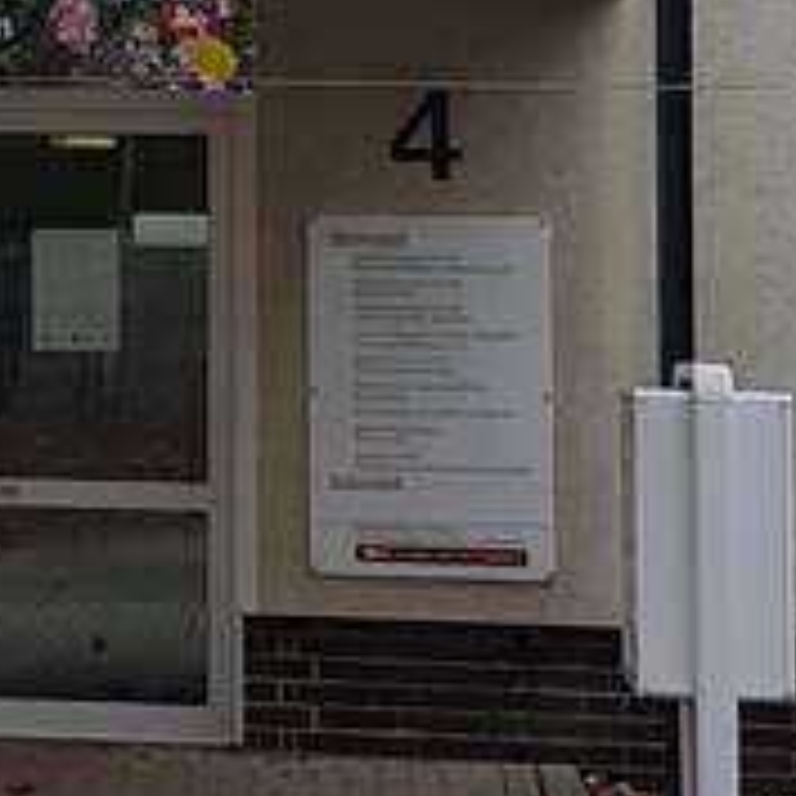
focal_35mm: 104
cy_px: -9
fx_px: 2706
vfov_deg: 16.4
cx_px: -198
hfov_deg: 16.0
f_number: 1.7
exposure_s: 1/584
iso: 40
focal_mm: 4.2
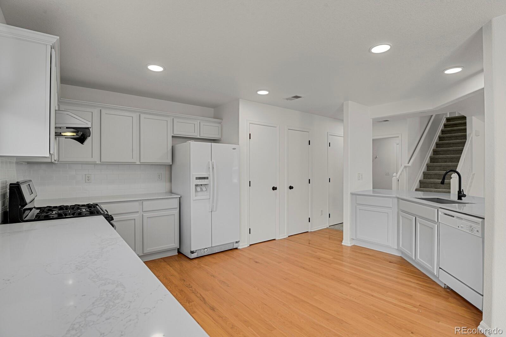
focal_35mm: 17
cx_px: 253
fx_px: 239
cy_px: 168
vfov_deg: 70.4
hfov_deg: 93.3
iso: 250
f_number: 8
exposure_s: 1/1.67
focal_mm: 17
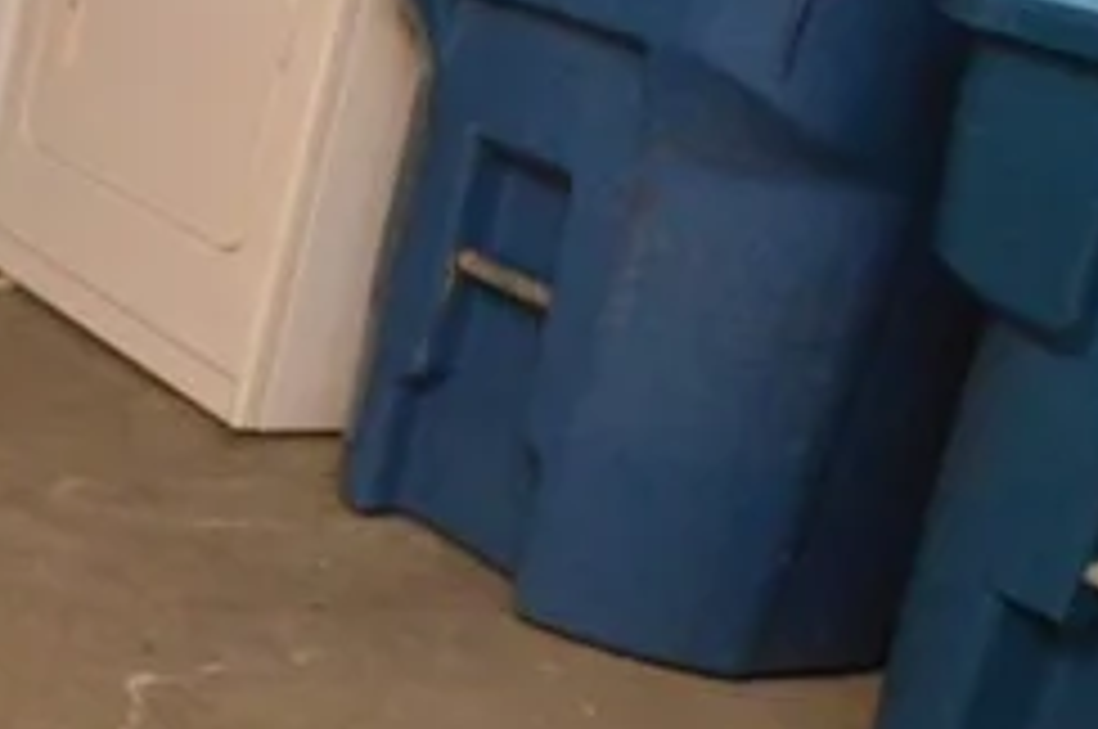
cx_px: -1192
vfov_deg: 21.1
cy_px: 104
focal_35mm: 63
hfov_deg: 18.2
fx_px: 1919
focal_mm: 10
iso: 2500
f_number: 3.5
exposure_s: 1/60
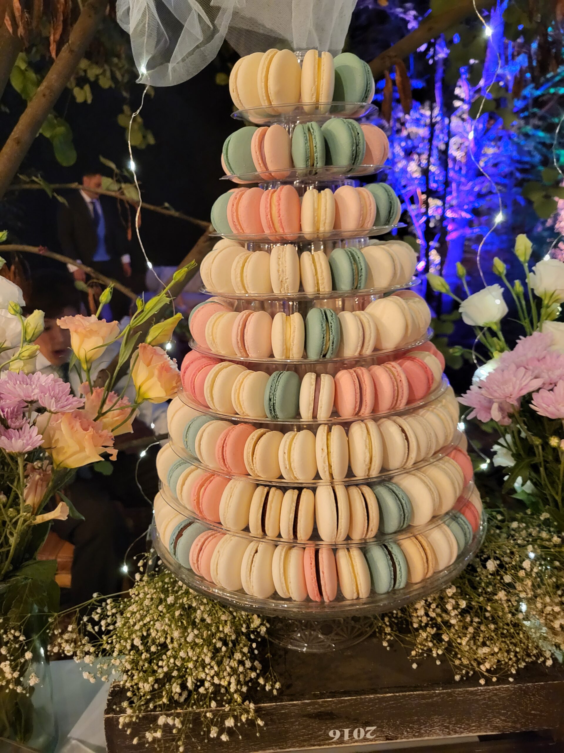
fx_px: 565
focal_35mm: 26
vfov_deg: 67.3
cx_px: 282
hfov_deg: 53.1
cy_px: 376
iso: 640
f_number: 1.8
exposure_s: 1/40
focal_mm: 5.4
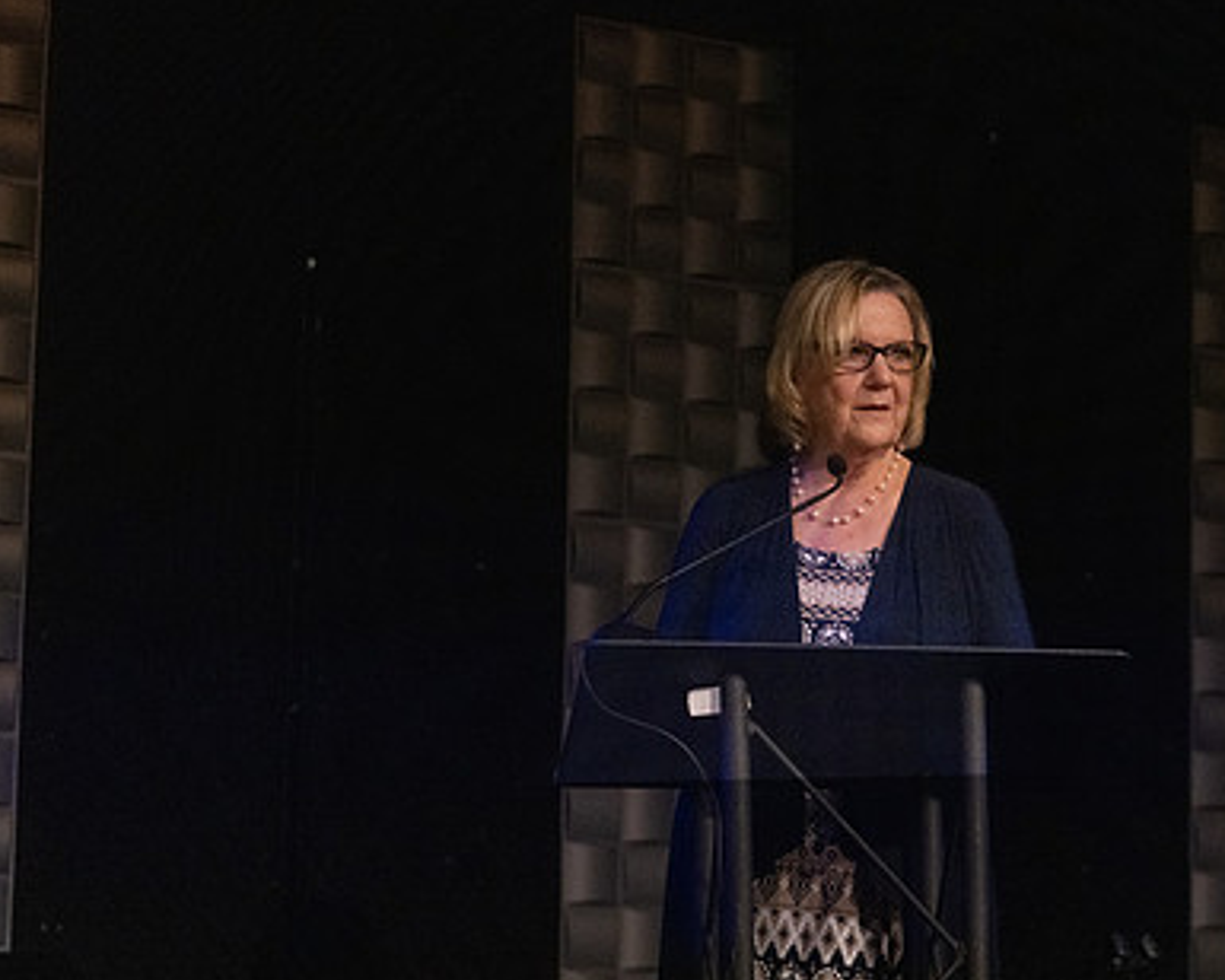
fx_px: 3698
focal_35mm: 102
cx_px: 859
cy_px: 552
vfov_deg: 15.1
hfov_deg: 18.7
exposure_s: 1/1000
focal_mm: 70
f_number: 2.8
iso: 16000
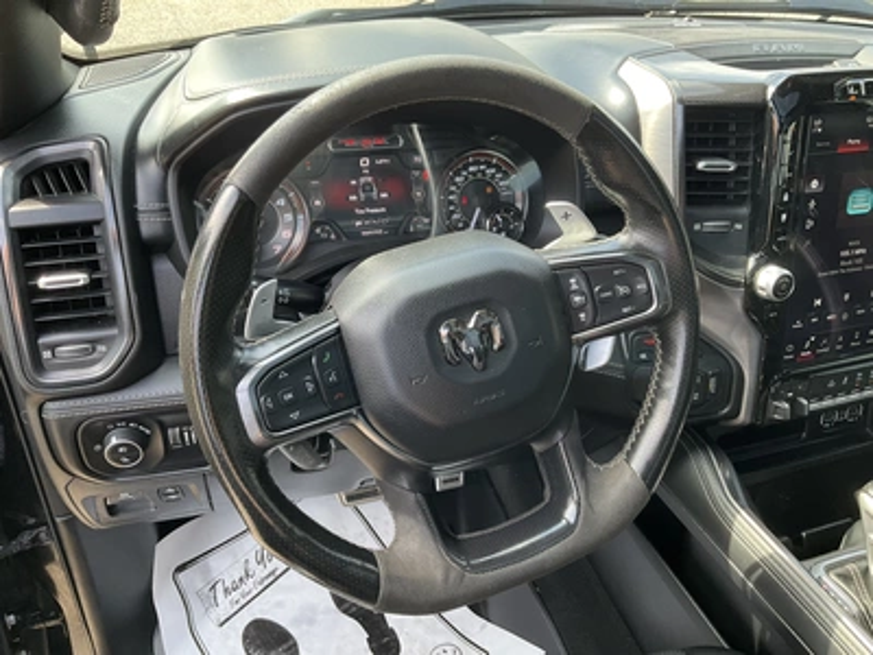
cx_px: 436
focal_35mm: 29
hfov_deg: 61.7
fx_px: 731
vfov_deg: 48.2
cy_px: 328
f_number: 1.8
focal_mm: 3
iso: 50
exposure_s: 1/122
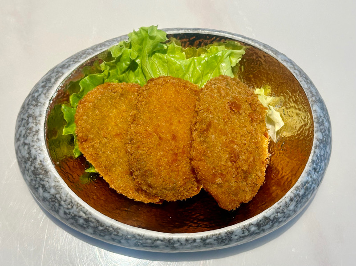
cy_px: 133
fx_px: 493
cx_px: 178
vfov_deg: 30.2
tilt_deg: -71.0
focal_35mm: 48
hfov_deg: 39.7
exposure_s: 1/100
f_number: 1.78
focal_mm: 6.86
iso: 80
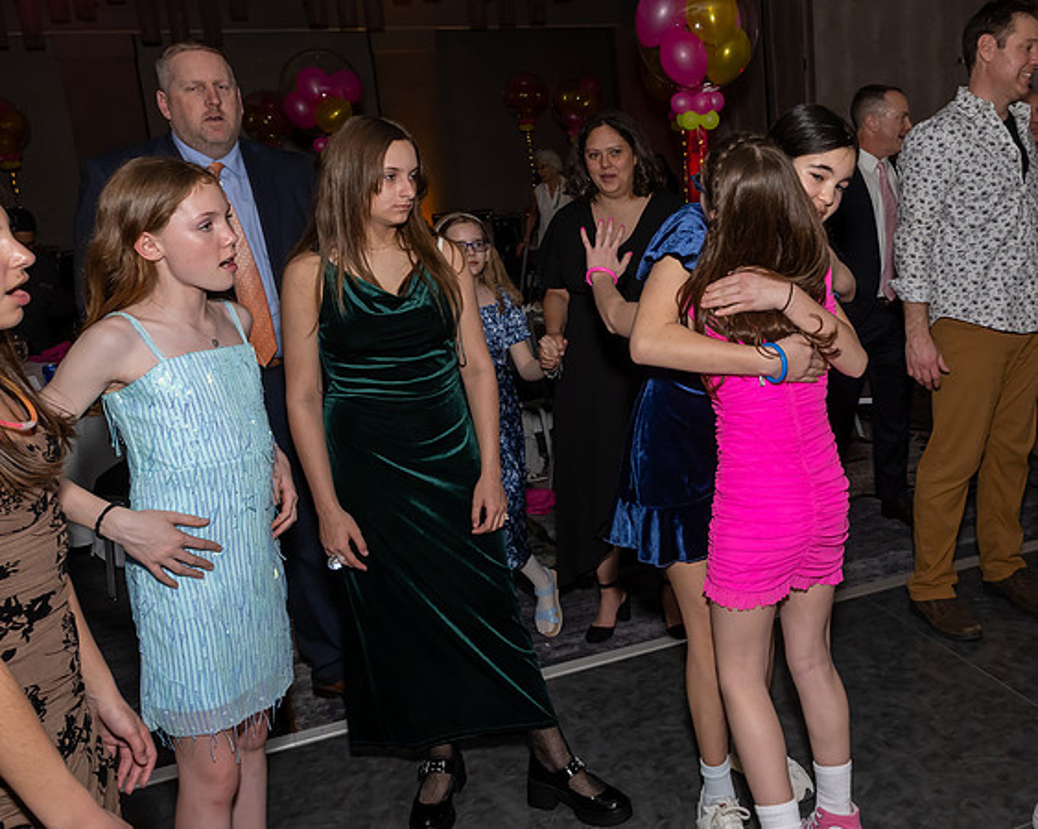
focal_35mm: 32
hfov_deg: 55.0
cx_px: 699
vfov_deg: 46.2
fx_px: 971
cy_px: 364
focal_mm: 17
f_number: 7.1
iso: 800
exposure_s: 1/250
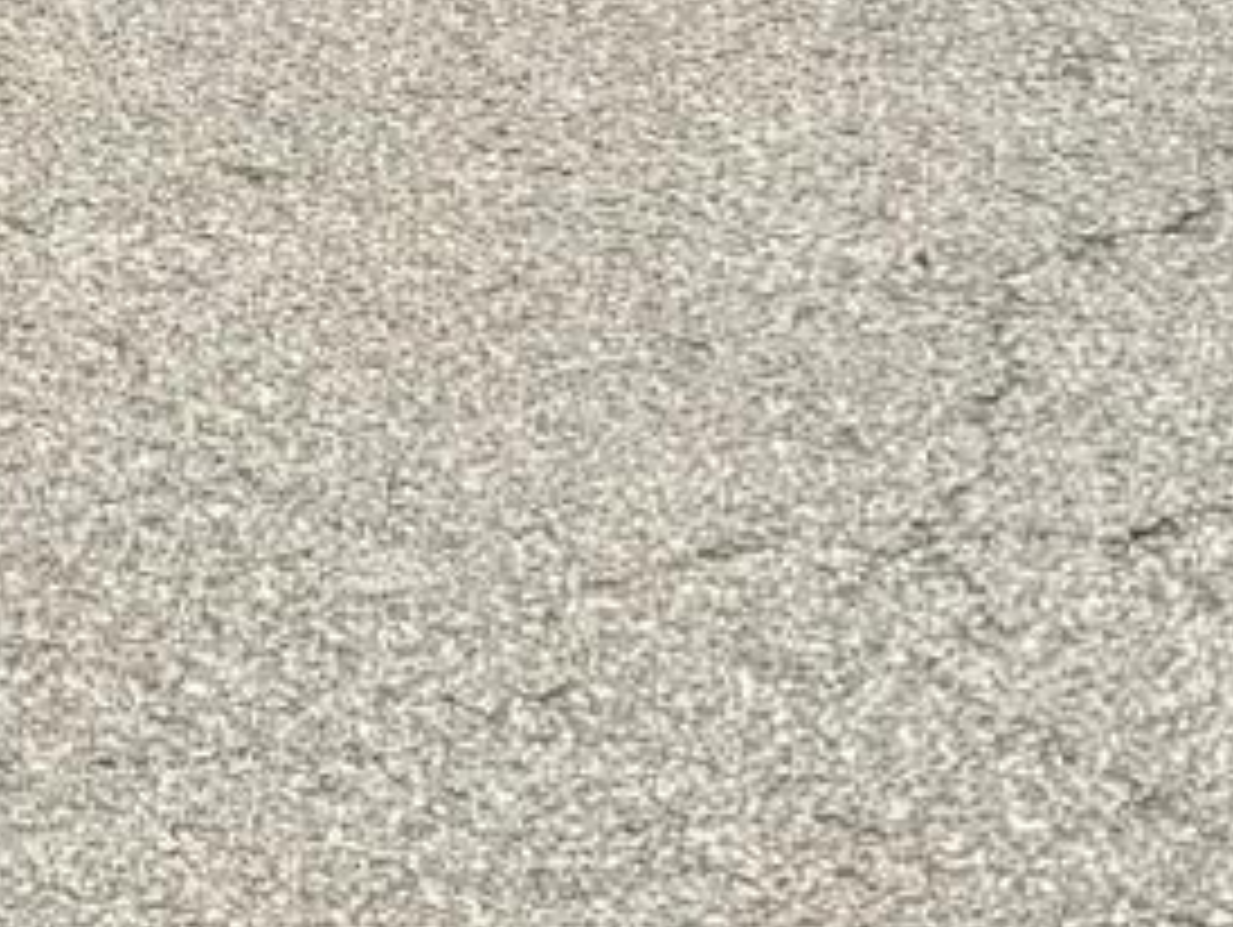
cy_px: -1760
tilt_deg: -4.9
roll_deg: +0.8
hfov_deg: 9.6
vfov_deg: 7.8
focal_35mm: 168
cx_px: -2282
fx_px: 5989
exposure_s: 1/2907
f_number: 1.78
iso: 80
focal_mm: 6.76
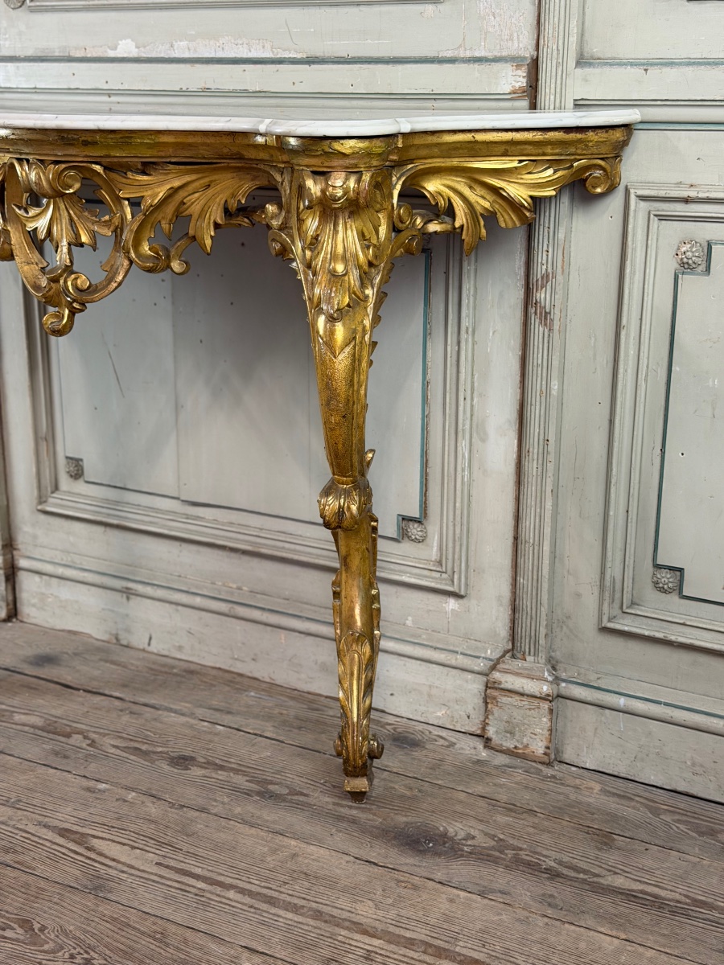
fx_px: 1339
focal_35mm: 48
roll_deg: +0.7
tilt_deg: -16.0
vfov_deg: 39.7
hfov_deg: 30.3
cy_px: 482
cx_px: 362
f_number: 1.78
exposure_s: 1/50
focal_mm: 6.76
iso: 160
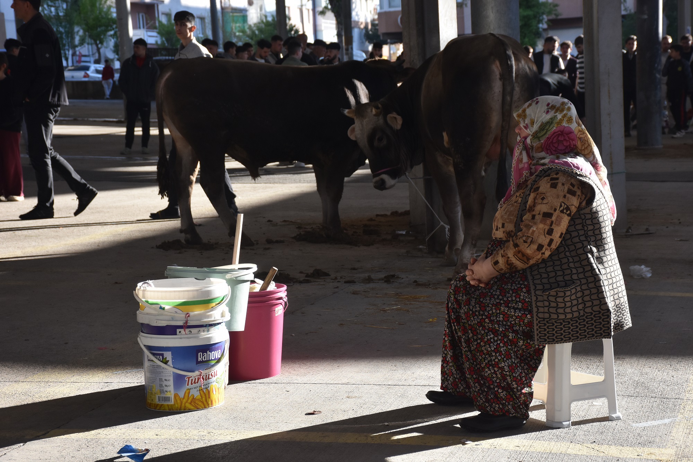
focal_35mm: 93
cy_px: 231
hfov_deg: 21.9
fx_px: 1790
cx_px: 346
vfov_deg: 14.7
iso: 640
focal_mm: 62
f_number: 8
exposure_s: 1/500
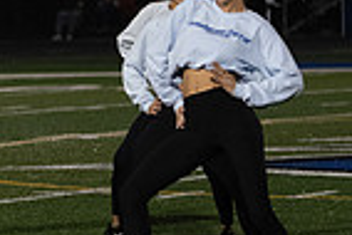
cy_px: 30
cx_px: -317
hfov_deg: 4.1
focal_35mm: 493
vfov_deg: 2.8
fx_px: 4825
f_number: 2.8
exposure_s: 1/1000
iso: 2500
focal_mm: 90
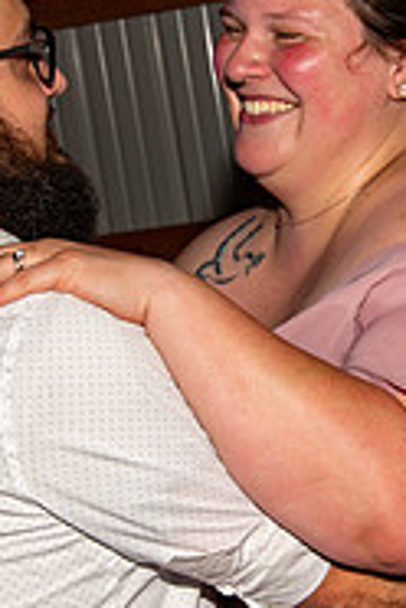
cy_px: 346
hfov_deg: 9.1
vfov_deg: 13.7
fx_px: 2537
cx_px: 259
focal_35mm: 150
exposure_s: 1/125
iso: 400
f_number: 13
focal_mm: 62
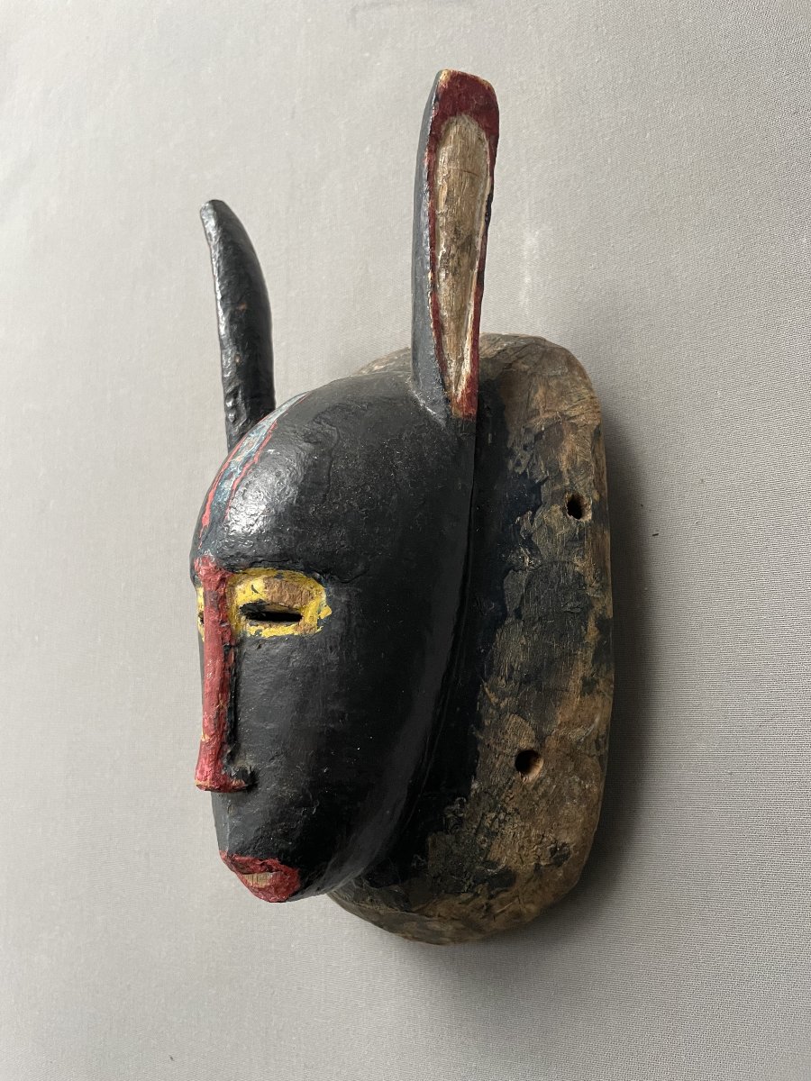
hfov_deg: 53.1
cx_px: 406
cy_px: 540
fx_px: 812
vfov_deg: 67.3
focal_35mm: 26
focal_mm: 4.2
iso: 250
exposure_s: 1/60
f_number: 1.6
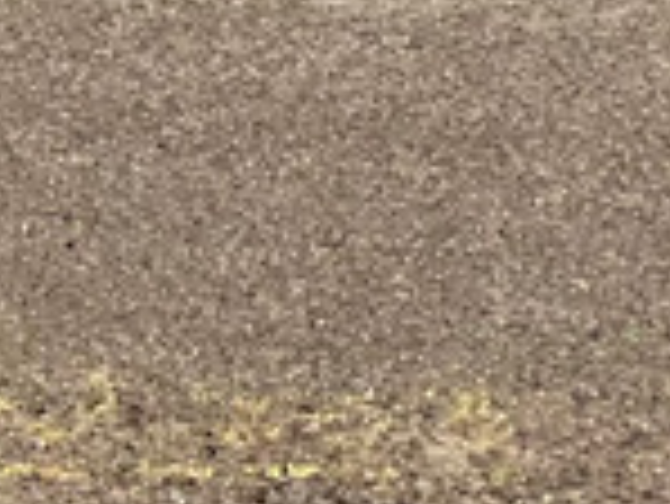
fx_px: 3467
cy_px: -873
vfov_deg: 7.5
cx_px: 4
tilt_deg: -2.8
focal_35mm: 179
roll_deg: -0.4
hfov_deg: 10.9
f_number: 1.5
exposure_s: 1/8696
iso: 50
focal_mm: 5.7
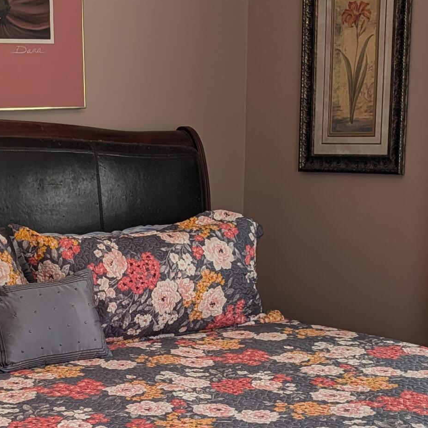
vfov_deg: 24.6
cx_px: 60
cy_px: 336
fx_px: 965
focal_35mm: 69
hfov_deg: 24.4
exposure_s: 1/120
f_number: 1.68
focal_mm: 6.9
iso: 24
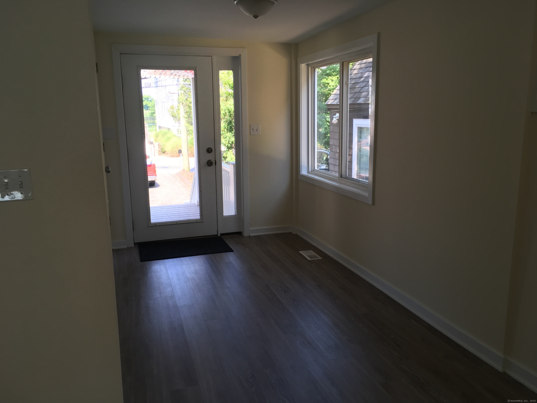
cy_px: 202
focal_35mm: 29
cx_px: 268
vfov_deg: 48.2
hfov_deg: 61.7
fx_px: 450
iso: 40
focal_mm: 4.15
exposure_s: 1/120
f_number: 2.2
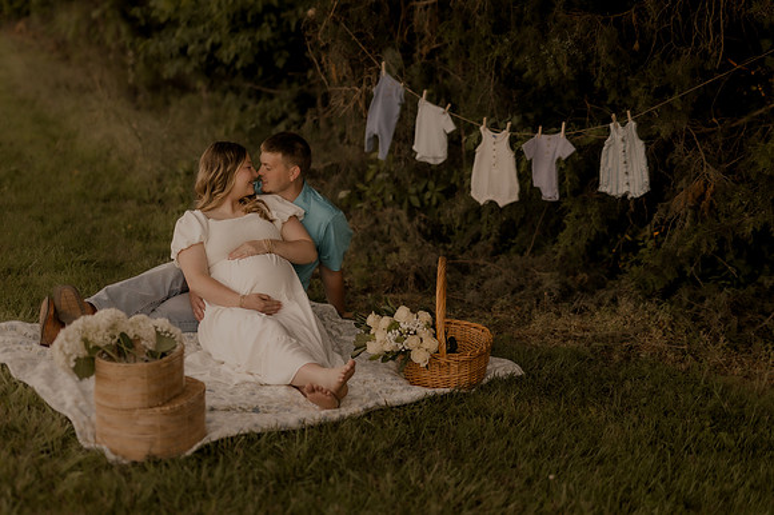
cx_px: 387
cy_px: 258
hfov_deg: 37.0
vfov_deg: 25.1
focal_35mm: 54
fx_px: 1157
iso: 200
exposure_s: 1/1000
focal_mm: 50
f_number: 1.4
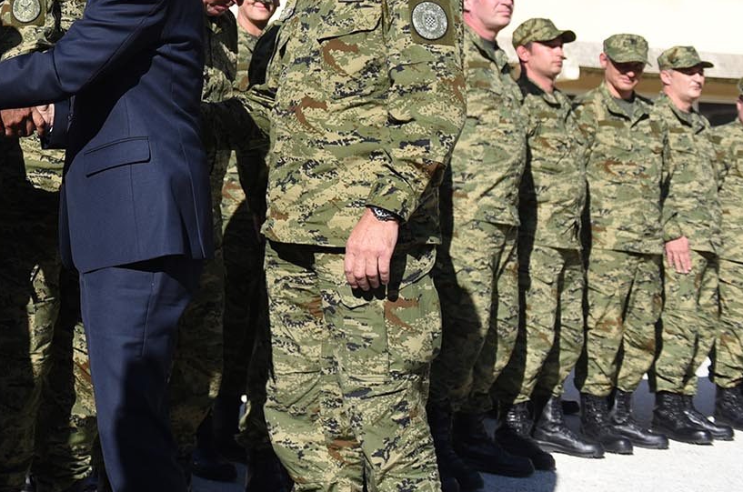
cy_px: 86
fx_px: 968
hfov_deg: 38.8
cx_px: 62
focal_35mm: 47
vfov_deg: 27.8
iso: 200
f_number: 2.8
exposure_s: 1/2000
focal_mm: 24
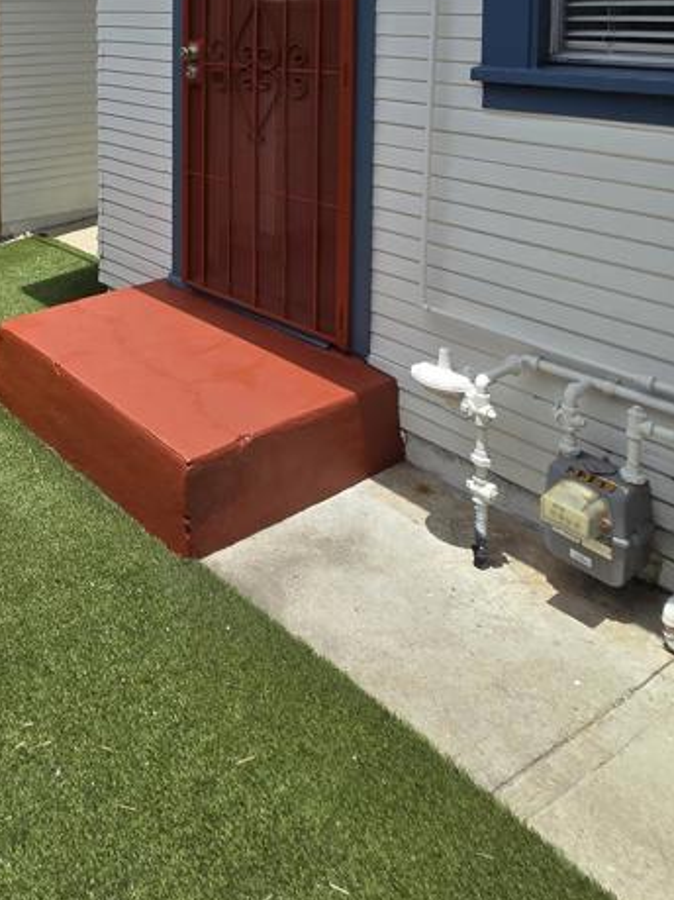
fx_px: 753
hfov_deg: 41.4
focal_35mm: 29
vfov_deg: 52.8
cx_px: -12
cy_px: 63
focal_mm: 2.2
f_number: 2.2
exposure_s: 1/2016
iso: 50
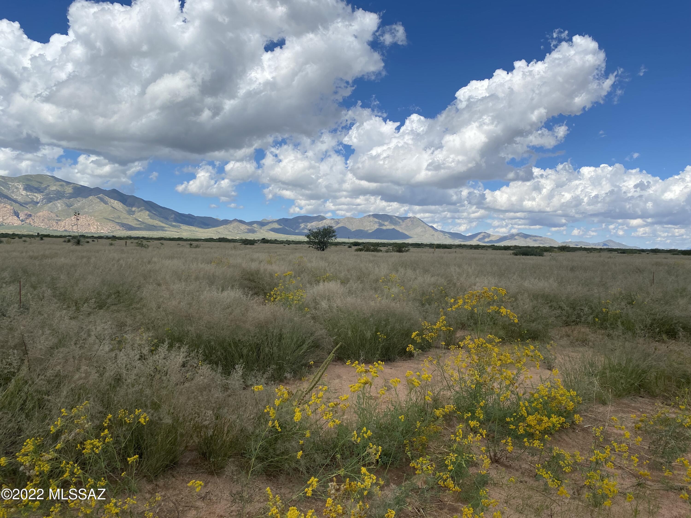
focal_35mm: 26
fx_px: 519
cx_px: 346
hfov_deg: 67.3
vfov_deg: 53.1
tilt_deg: -2.0
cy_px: 259
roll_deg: -1.3
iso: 32
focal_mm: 4.25
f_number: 1.8
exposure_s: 1/4115
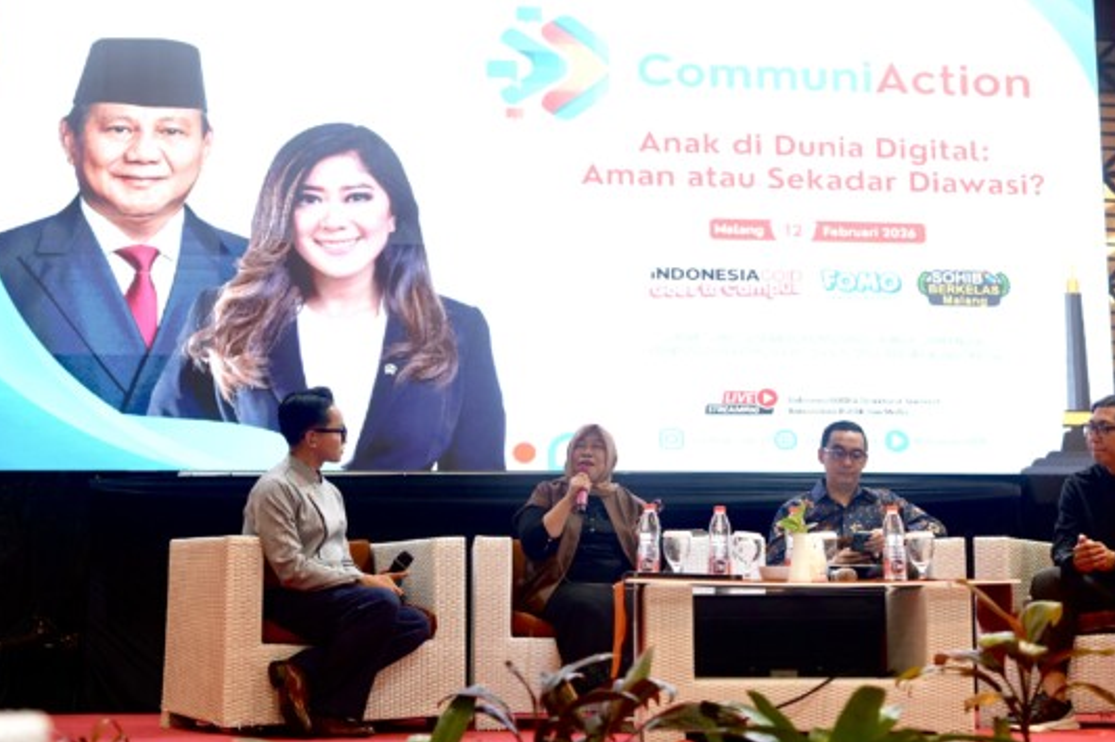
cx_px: 592
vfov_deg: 23.8
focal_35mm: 57
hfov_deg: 35.1
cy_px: 354
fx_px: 1765
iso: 1600
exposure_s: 1/160
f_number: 2.2
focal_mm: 50
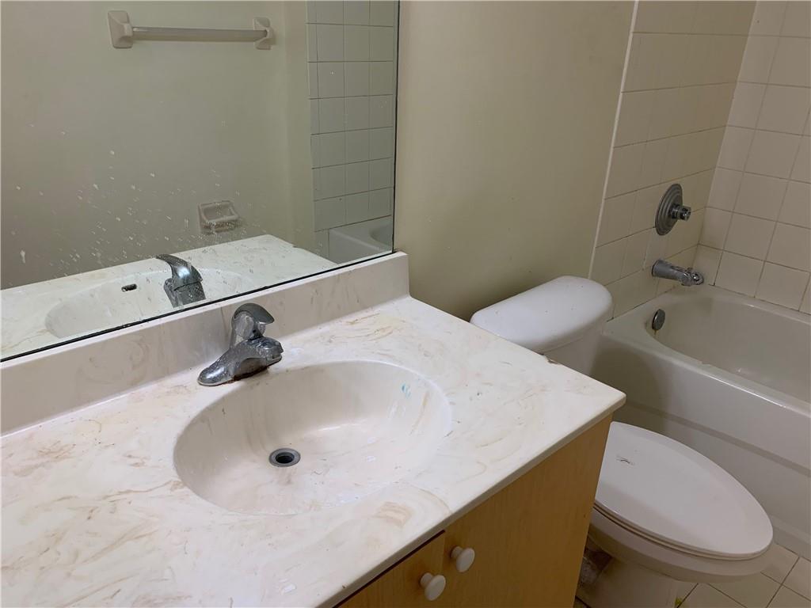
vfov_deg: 53.1
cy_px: 304
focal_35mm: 26
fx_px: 609
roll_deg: -2.0
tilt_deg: -25.3
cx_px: 406
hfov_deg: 67.3
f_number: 1.8
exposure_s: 1/120
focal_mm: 4.25
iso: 80
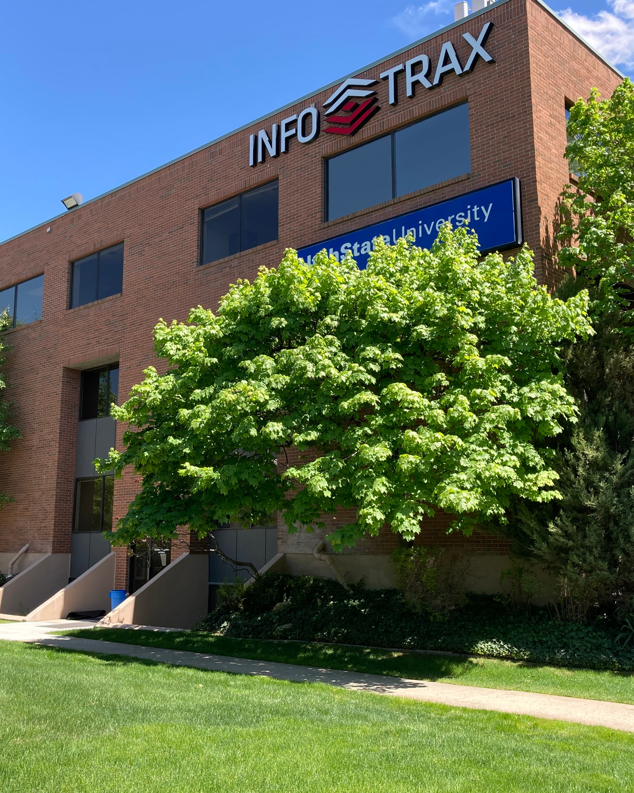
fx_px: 868
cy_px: 394
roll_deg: -1.7
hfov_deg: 40.0
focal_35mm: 37
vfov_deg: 49.1
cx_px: 255
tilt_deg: +12.5
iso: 20
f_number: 1.8
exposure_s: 1/527
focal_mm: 3.99
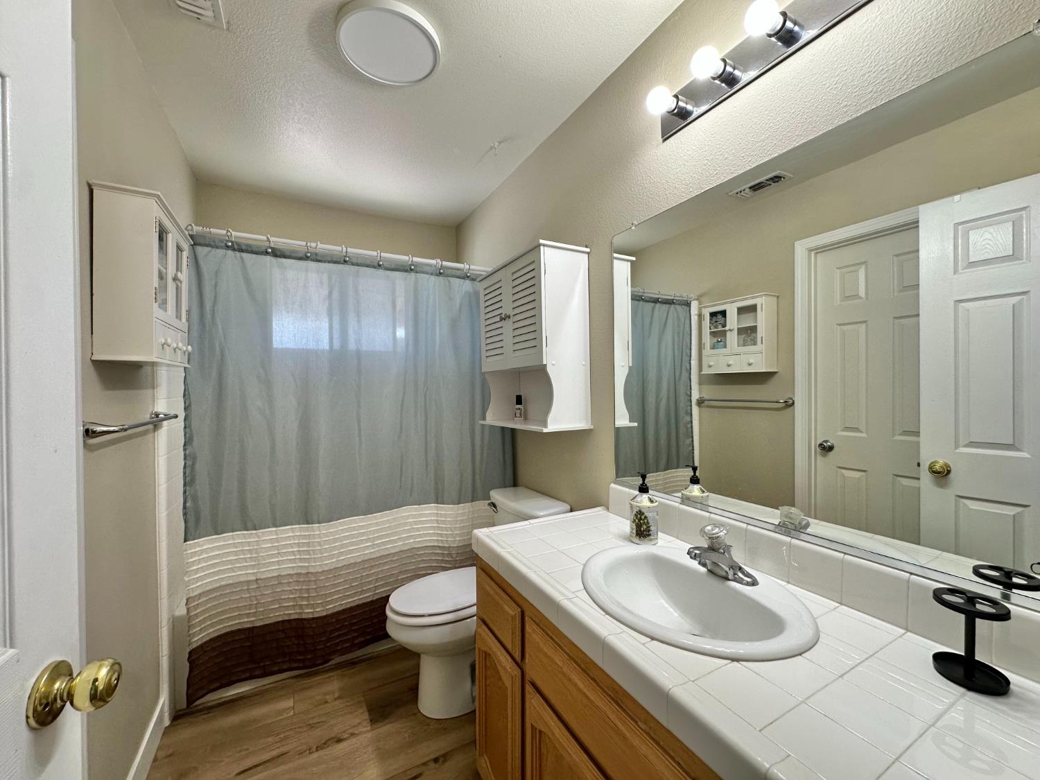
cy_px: 390
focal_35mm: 14
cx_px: 520
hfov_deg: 102.1
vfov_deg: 85.7
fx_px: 421
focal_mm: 2.22
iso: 160
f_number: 2.2
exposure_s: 1/120
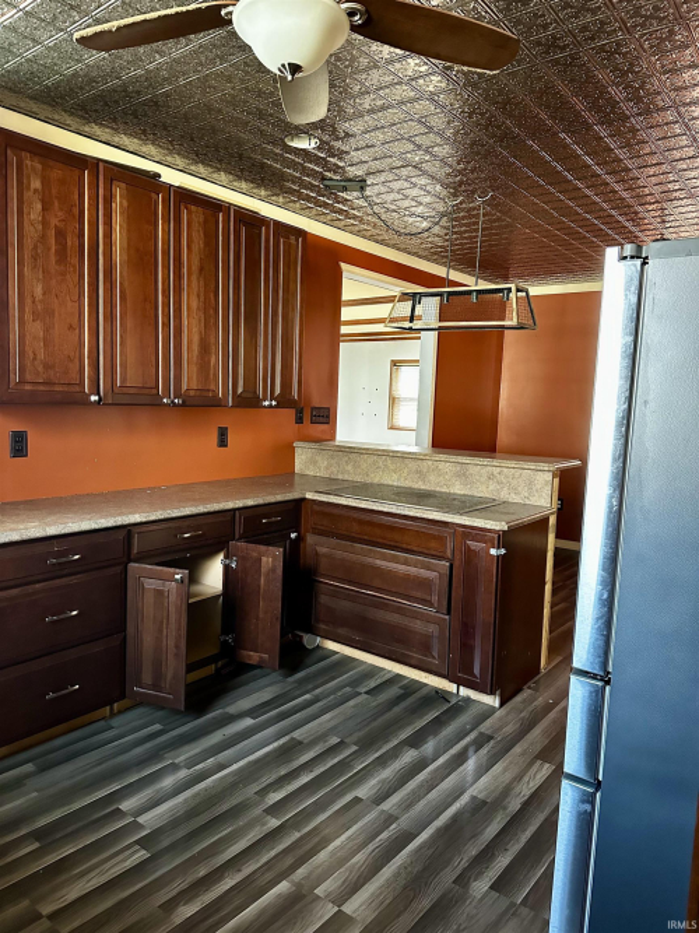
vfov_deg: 71.6
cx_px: 350
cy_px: 466
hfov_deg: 56.8
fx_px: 646
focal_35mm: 24
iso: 800
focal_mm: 6.86
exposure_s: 1/60
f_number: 1.78
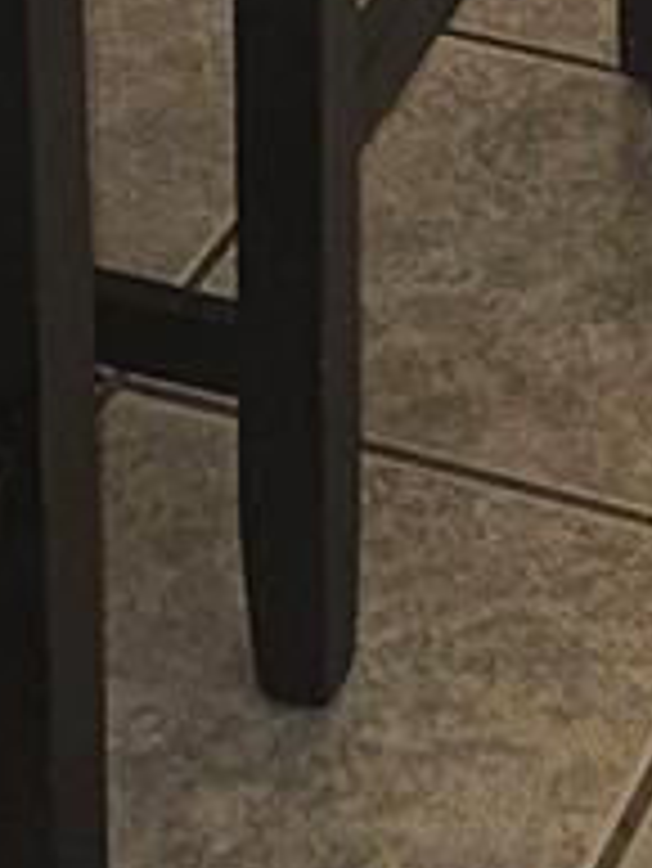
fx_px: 4591
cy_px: -1187
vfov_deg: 9.6
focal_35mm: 183
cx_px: 886
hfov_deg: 8.0
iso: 100
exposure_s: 1/40
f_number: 1.8
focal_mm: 5.4
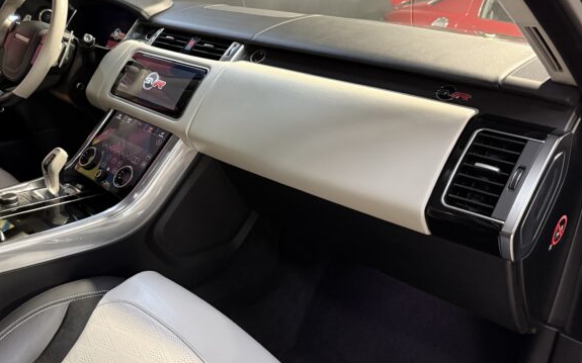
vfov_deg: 37.1
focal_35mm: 34
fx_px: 539
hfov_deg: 55.6
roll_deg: +0.0
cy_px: 139
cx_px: 198
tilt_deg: -20.1
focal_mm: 6.76
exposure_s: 1/50
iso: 800
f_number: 1.78
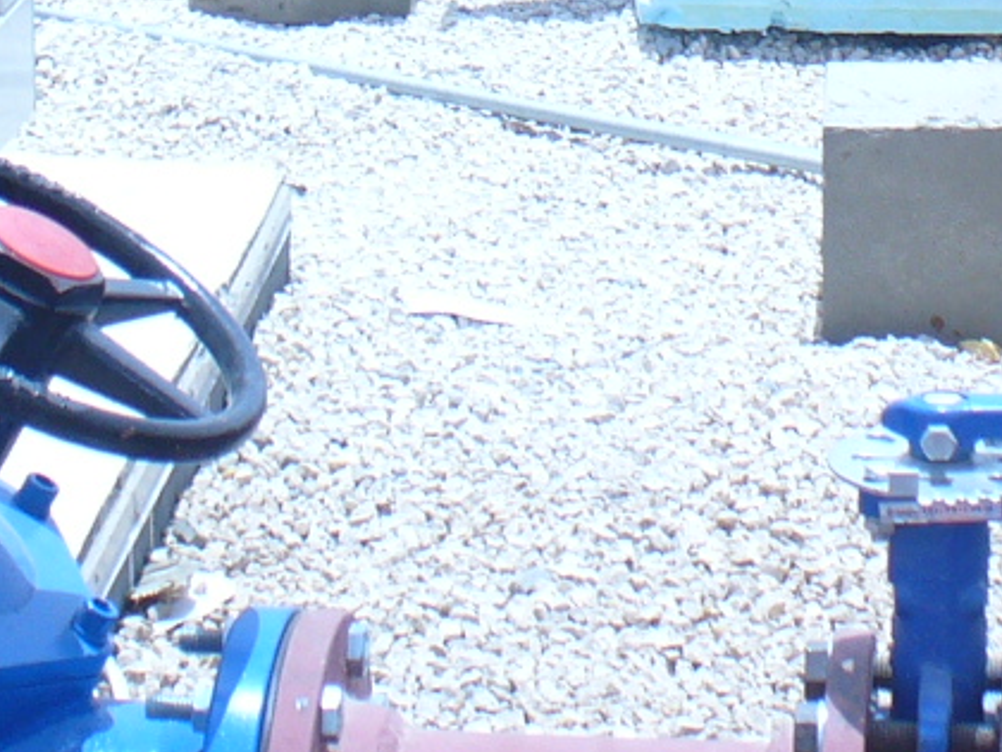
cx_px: 704
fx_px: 4081
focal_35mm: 141
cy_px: -454
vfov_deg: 10.1
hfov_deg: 14.0
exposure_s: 1/200
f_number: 5.6
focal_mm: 6.1
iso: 80
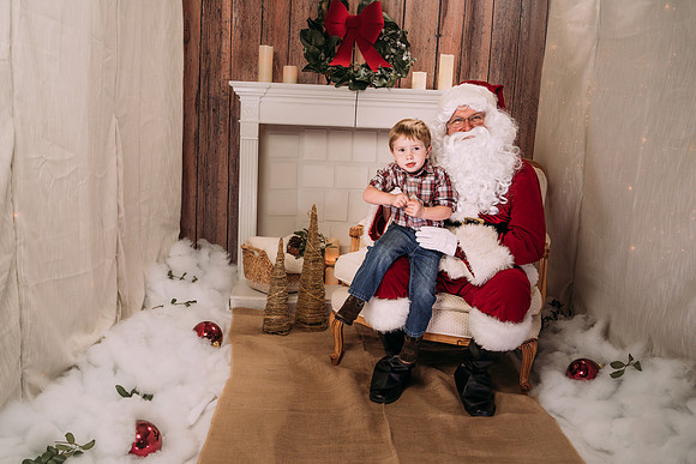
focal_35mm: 39
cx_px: 329
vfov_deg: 34.2
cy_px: 229
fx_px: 755
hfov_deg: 49.5
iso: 200
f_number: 5.6
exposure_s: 1/125
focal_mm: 35
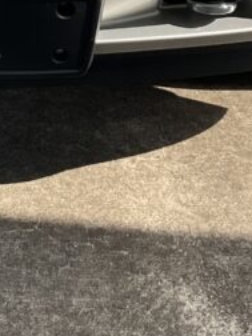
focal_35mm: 118
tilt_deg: -16.9
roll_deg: -0.8
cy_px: -159
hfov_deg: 12.4
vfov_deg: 15.5
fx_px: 1145
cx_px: -7
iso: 16
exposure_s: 1/534
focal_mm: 3
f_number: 1.8
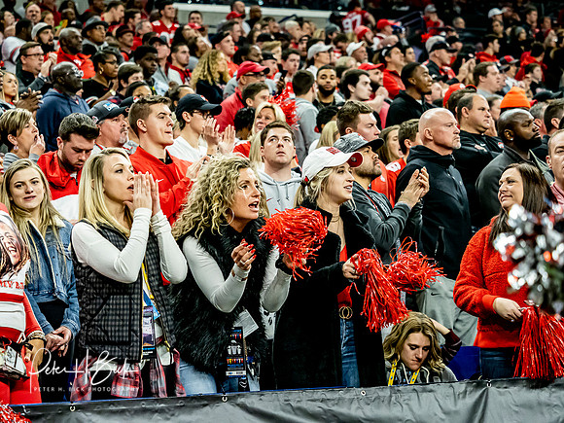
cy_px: 212
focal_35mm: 110
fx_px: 1792
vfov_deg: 13.5
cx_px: 282
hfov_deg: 17.9
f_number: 2.8
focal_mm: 55
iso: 3200
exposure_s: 1/1000
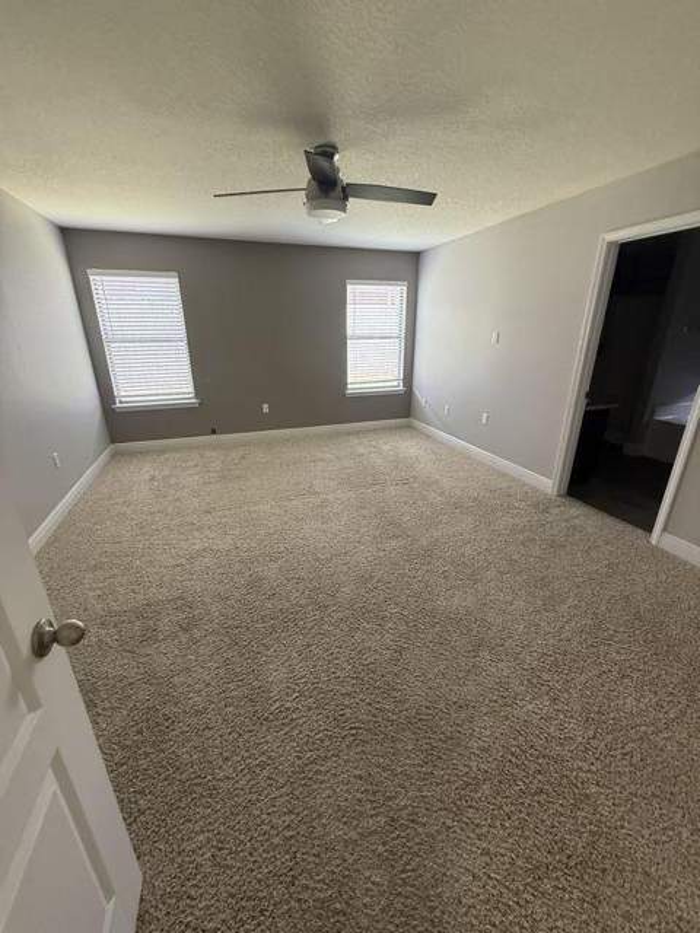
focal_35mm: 14
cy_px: 466
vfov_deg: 102.1
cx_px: 350
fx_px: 377
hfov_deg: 85.7
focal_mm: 2.22
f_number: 2.2
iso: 320
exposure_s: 1/74
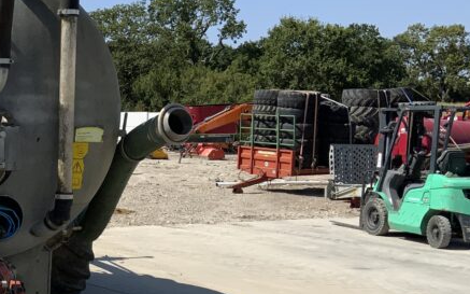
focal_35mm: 72
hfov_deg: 26.8
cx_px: -17
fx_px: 922
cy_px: 220
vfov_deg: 18.0
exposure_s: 1/2320
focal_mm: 3
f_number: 1.8
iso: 16
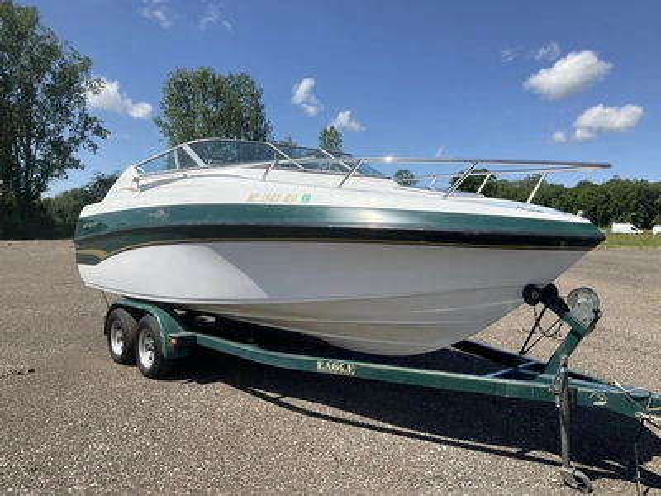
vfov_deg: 48.2
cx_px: 330
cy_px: 248
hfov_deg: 61.7
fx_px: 554
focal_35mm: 29
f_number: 1.8
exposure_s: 1/1848
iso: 25
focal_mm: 3
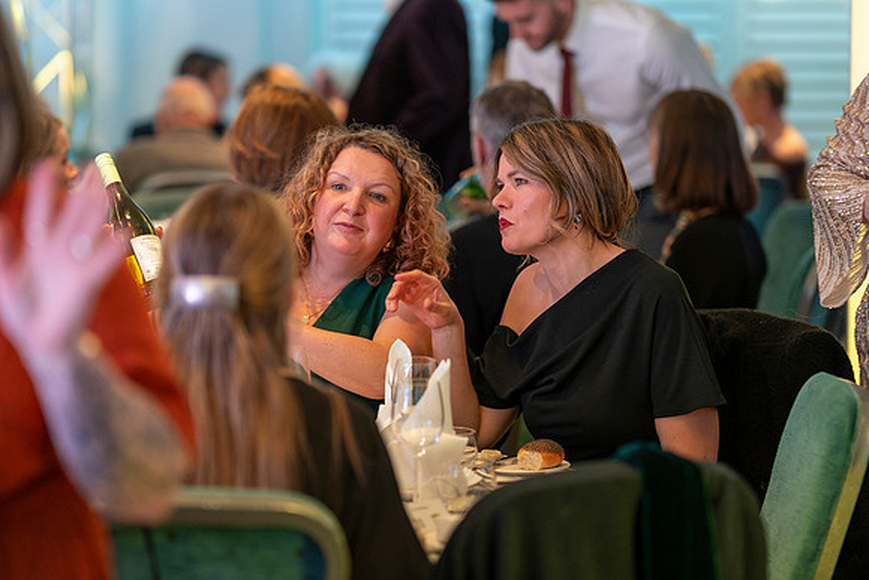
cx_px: 434
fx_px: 3066
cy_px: 290
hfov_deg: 16.1
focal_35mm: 127
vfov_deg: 10.8
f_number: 1.4
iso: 500
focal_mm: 85
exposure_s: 1/160
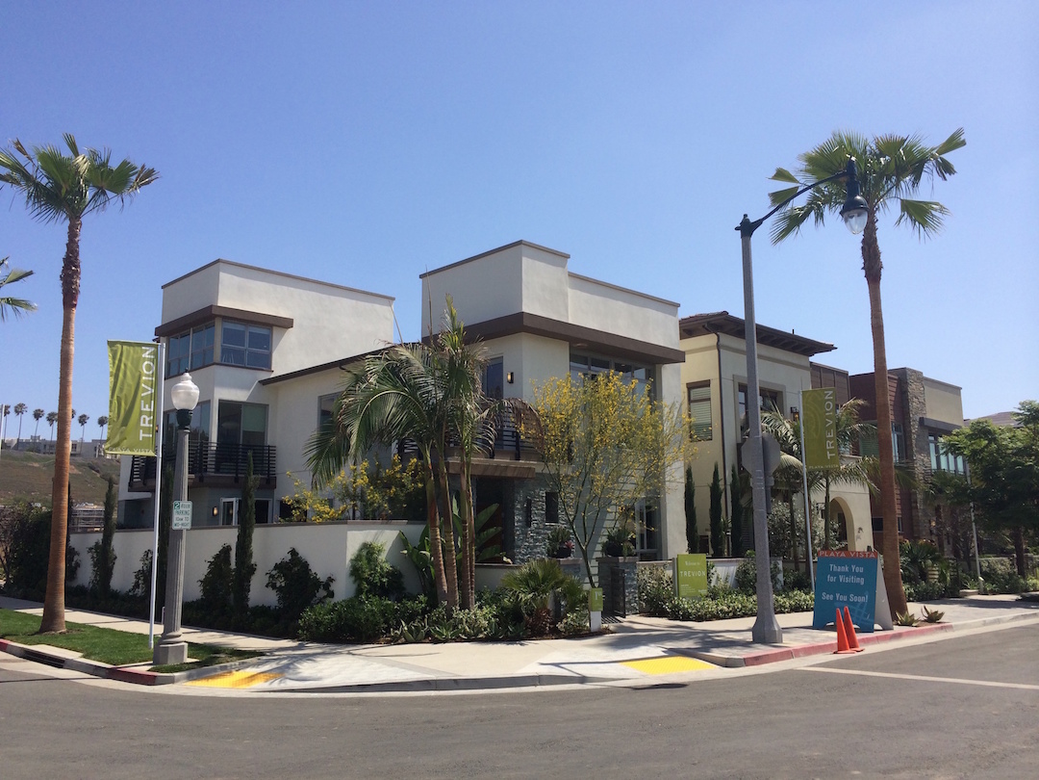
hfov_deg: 60.0
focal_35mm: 30
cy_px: 390
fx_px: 900
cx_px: 520
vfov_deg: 46.8
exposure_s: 1/2283
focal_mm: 4.12
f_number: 2.2
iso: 32
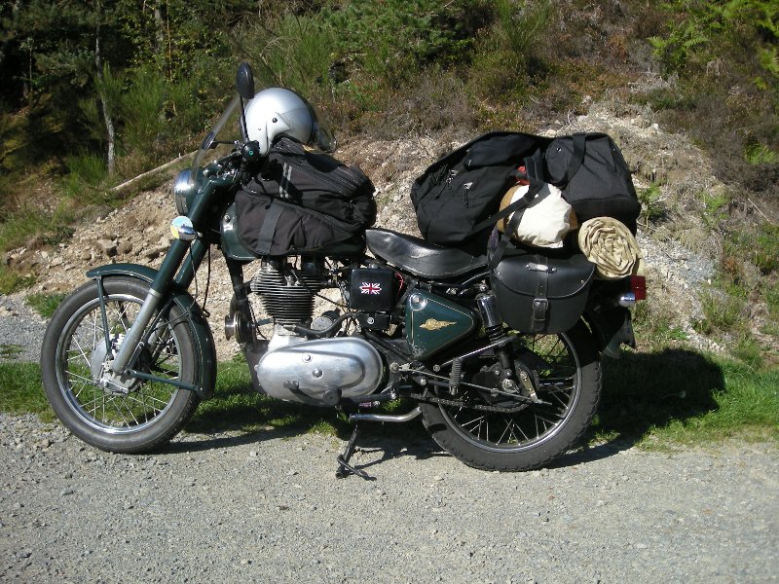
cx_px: 390
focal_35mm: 35
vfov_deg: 40.7
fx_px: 788
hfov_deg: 52.6
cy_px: 292
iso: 50
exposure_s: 1/193
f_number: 5.7
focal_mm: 5.7
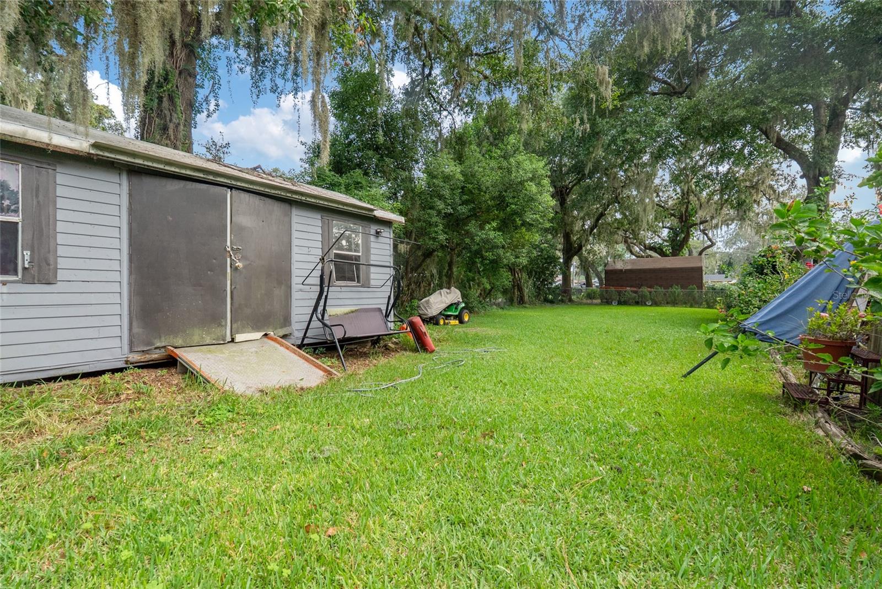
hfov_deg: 96.7
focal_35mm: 16
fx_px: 392
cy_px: 294
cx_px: 441
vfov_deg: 73.8
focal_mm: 16
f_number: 8
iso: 400
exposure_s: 1/20
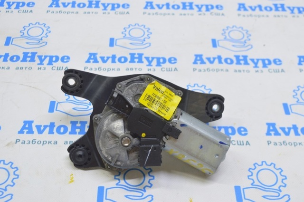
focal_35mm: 52
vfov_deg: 25.7
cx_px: 152
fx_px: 443
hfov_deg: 37.9
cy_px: 101
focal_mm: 35
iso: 400
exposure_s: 1/20
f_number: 5.6
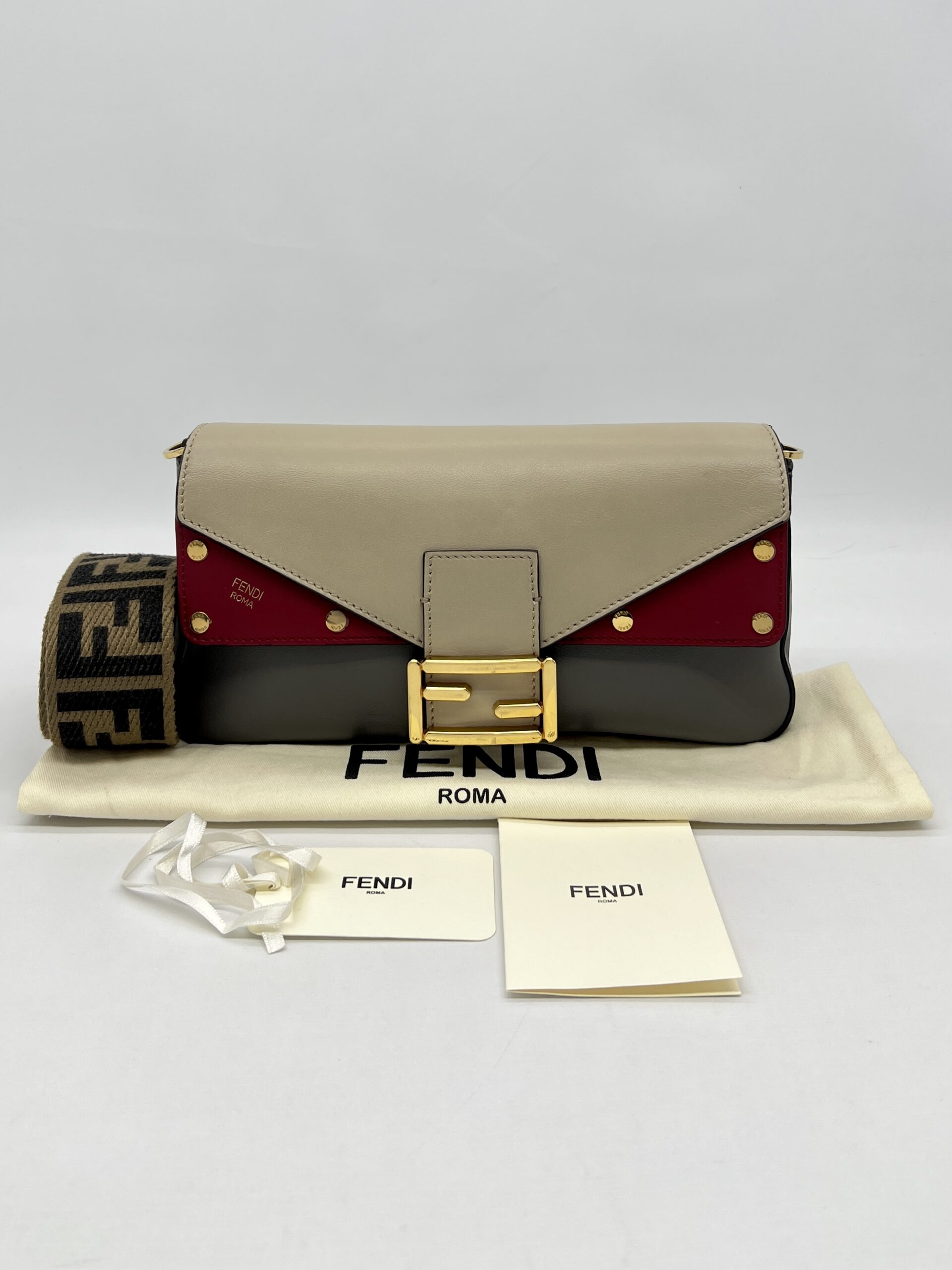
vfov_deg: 67.3
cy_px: 635
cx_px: 476
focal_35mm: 26
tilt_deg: -14.3
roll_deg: -0.5
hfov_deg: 53.1
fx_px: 953
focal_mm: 5.7
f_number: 1.5
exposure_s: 1/207
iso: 40
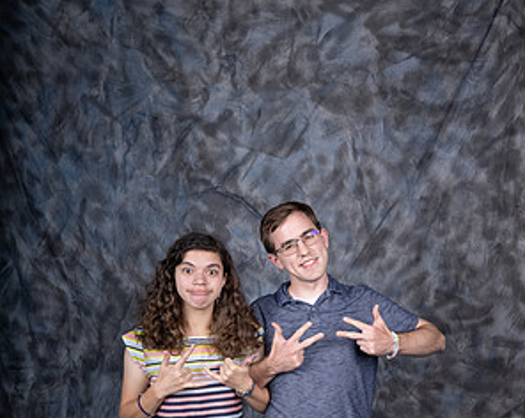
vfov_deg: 29.1
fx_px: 776
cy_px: 368
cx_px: 262
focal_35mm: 50
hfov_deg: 37.4
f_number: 8
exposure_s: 1/250
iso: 100
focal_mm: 35
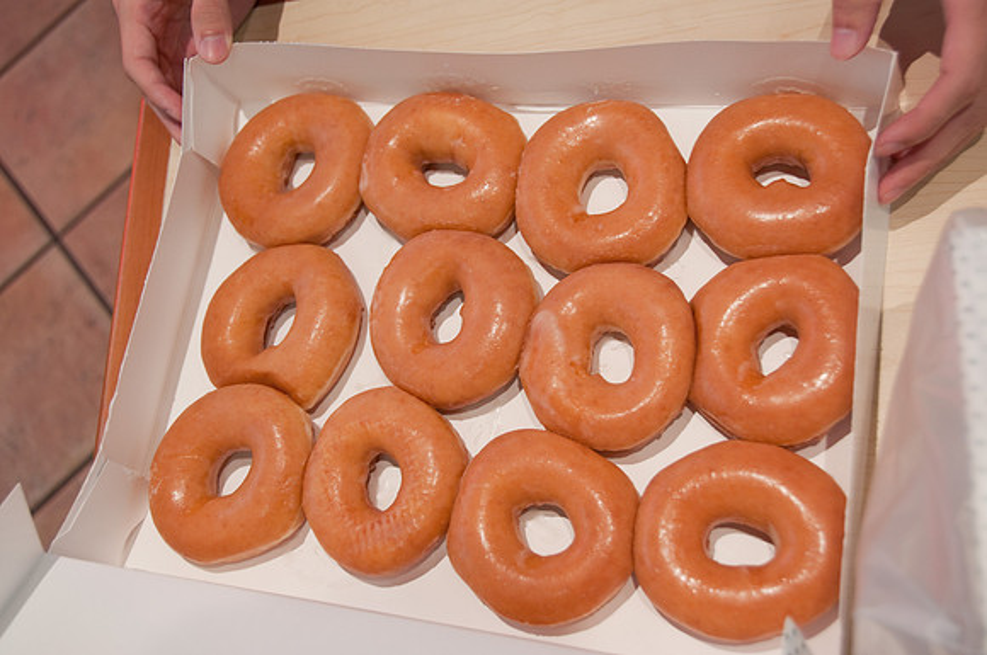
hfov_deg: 42.4
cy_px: 328
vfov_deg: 28.9
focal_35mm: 46
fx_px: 1273
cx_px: 494
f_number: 4.2
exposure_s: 1/20
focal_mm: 31
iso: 200
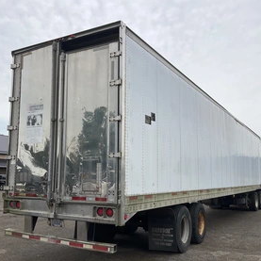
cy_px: 133
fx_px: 316
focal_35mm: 37
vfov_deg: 44.9
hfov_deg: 44.9
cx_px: 119
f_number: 1.8
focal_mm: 3
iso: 25
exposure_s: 1/2427
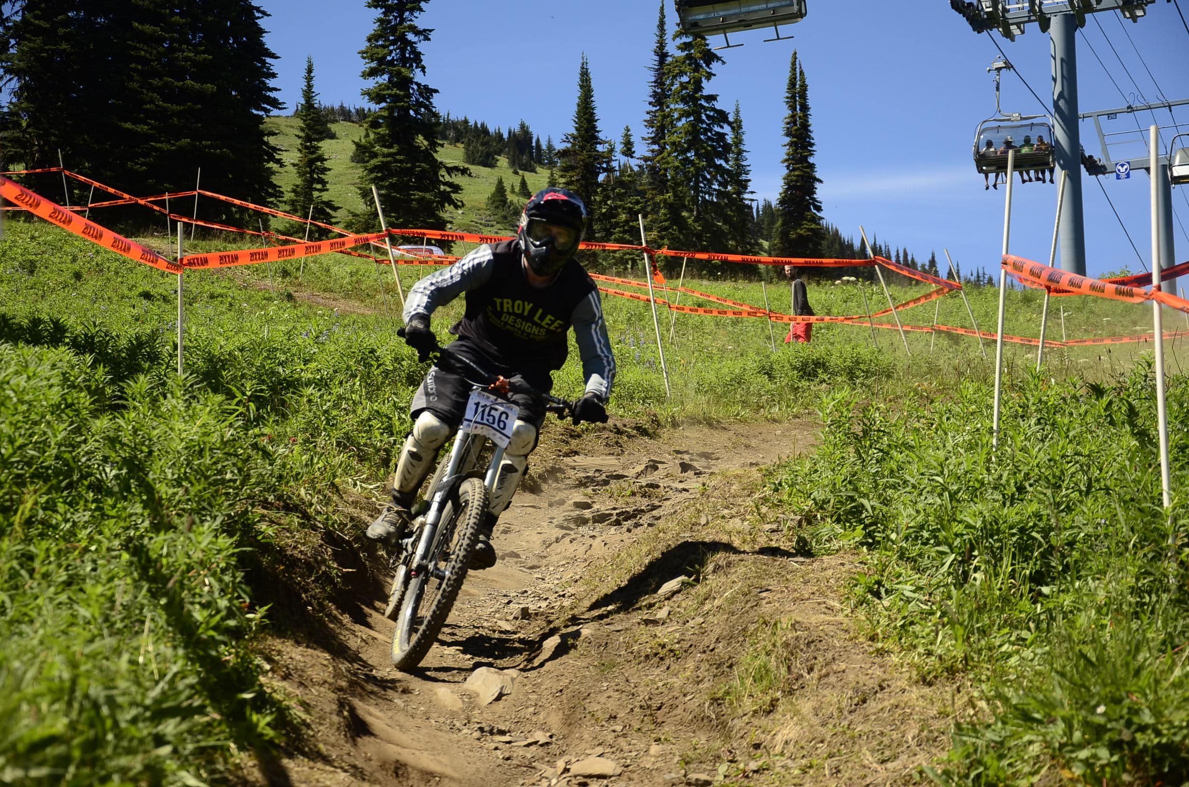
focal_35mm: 78
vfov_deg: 17.4
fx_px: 2571
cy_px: 394
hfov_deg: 26.0
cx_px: 594
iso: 320
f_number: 5
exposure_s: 1/1250
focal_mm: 52
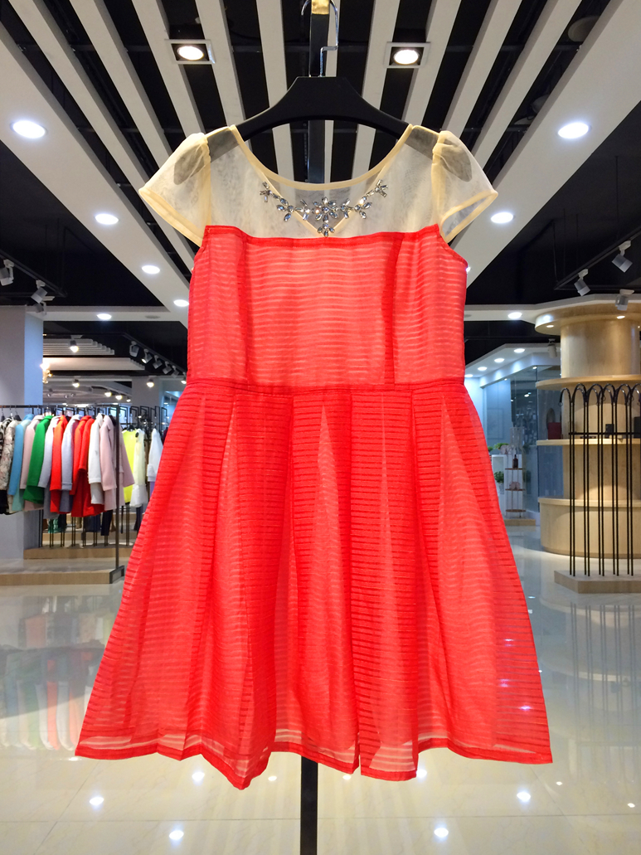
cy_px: 430
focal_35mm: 30
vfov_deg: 60.0
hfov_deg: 46.8
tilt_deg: +1.7
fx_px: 741
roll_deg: +0.5
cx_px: 330
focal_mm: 4.15
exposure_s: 1/33
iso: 64
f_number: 2.2
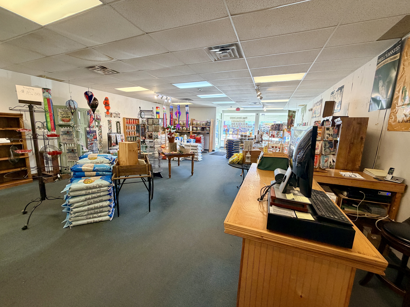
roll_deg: -1.1
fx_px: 166
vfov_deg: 85.7
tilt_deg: -9.8
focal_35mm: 14
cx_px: 205
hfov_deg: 102.1
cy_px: 154
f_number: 2.2
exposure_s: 1/60
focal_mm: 2.22
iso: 200
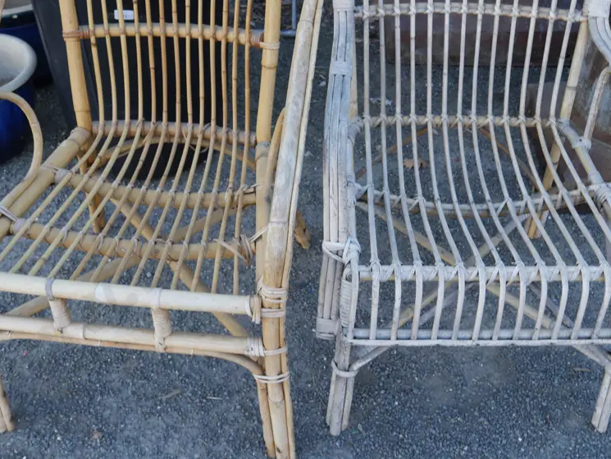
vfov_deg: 32.5
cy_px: 144
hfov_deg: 42.9
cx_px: 316
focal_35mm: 44
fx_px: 777
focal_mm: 16
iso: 200
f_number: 4.5
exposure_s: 1/125
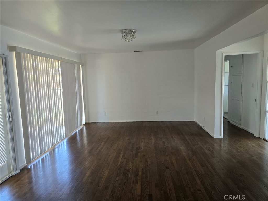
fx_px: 178
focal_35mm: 23
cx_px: 134
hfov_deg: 73.9
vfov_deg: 58.9
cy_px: 100
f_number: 1.7
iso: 160
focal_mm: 6.3
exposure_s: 1/180
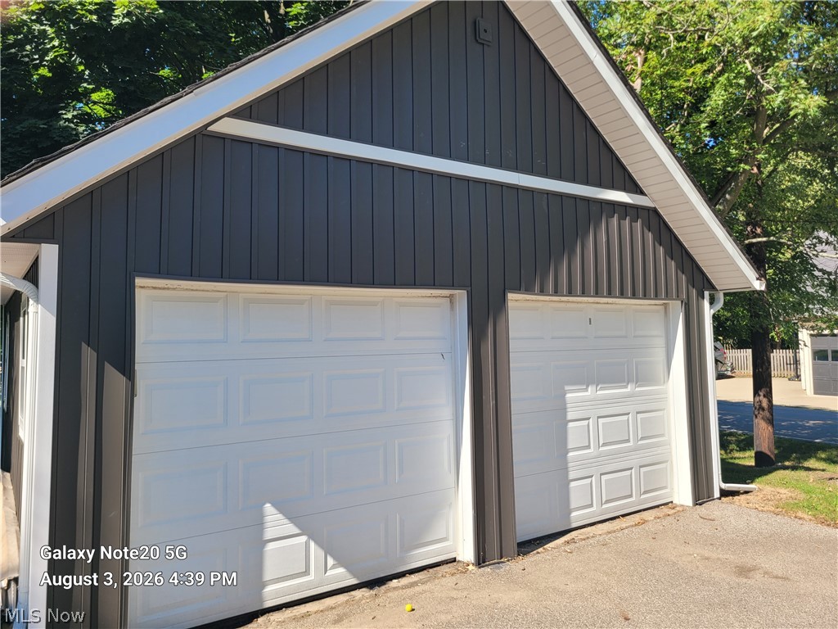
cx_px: 419
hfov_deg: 67.3
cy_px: 314
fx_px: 629
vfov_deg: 53.1
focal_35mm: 26
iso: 40
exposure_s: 1/963
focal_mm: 5.4
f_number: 1.8
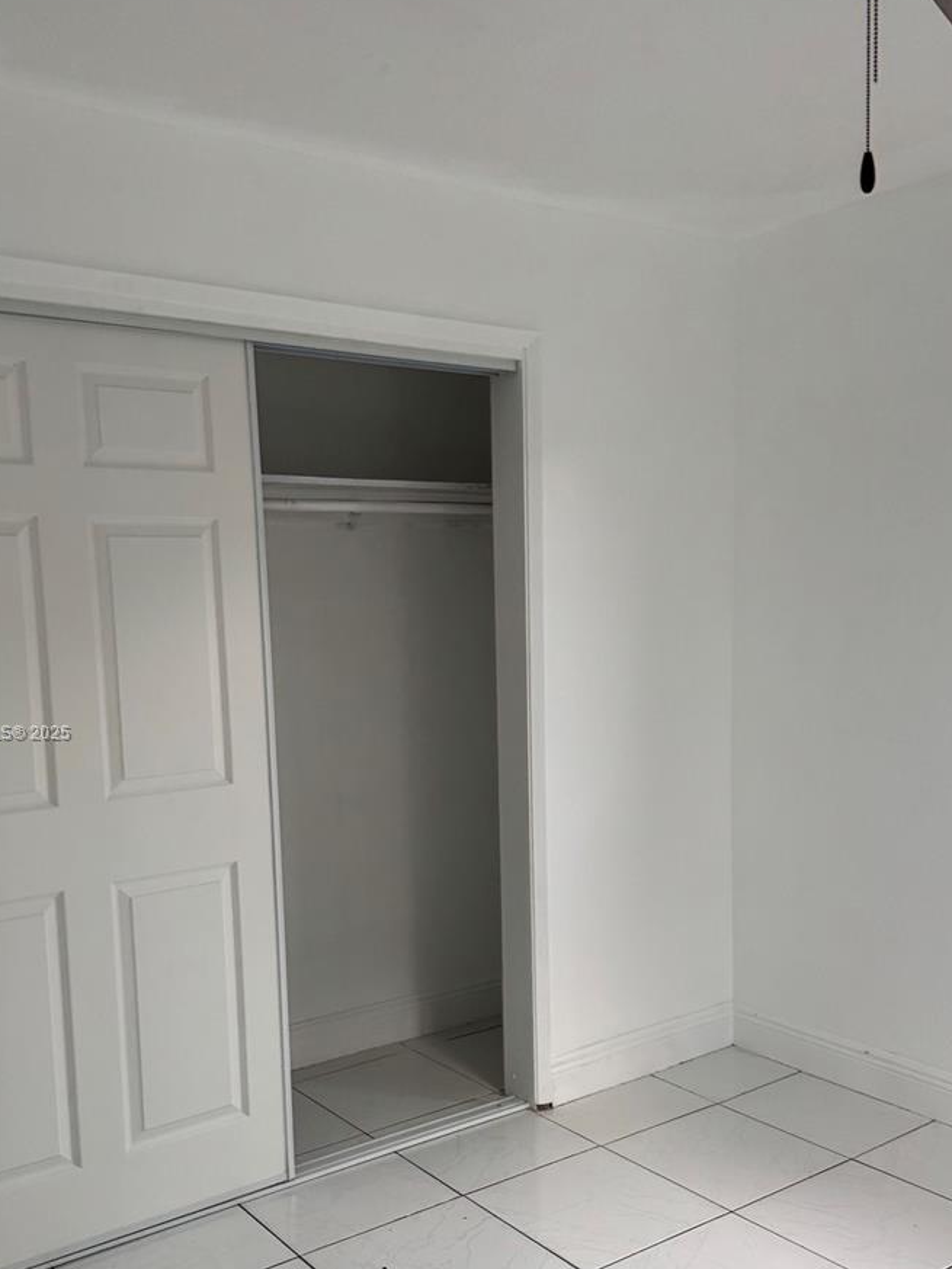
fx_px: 1210
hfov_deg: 42.9
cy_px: 734
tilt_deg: -4.3
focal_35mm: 33
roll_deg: +3.1
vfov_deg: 55.1
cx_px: 458
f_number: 1.78
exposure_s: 1/96
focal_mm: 6.76
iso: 200
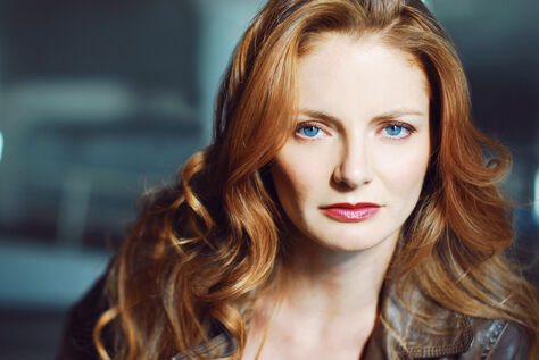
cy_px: 180
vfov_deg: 18.2
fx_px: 1124
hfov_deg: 27.0
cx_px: 270
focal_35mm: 75
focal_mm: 50
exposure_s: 1/125
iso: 100
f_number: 2.2
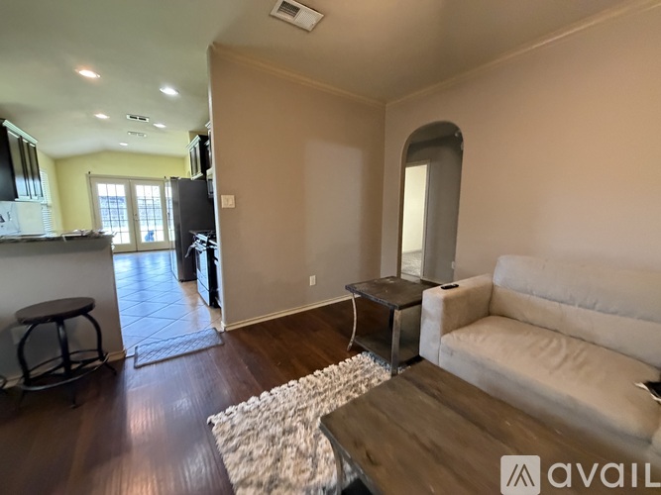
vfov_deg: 85.7
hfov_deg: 102.1
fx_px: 267
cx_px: 330
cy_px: 248
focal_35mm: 14
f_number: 2.2
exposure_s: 1/60
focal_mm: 2.22
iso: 640
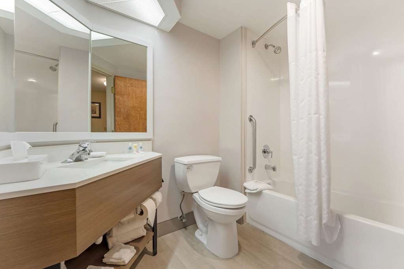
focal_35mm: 15
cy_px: 134
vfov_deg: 77.3
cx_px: 202
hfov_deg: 100.4
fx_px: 168
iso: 200
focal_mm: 15
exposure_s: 1/3
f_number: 8
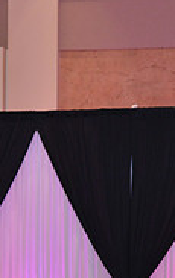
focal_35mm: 213
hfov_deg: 6.2
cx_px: 100
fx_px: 1619
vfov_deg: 9.6
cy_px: 377
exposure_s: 1/250
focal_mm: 66
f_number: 4
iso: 1250
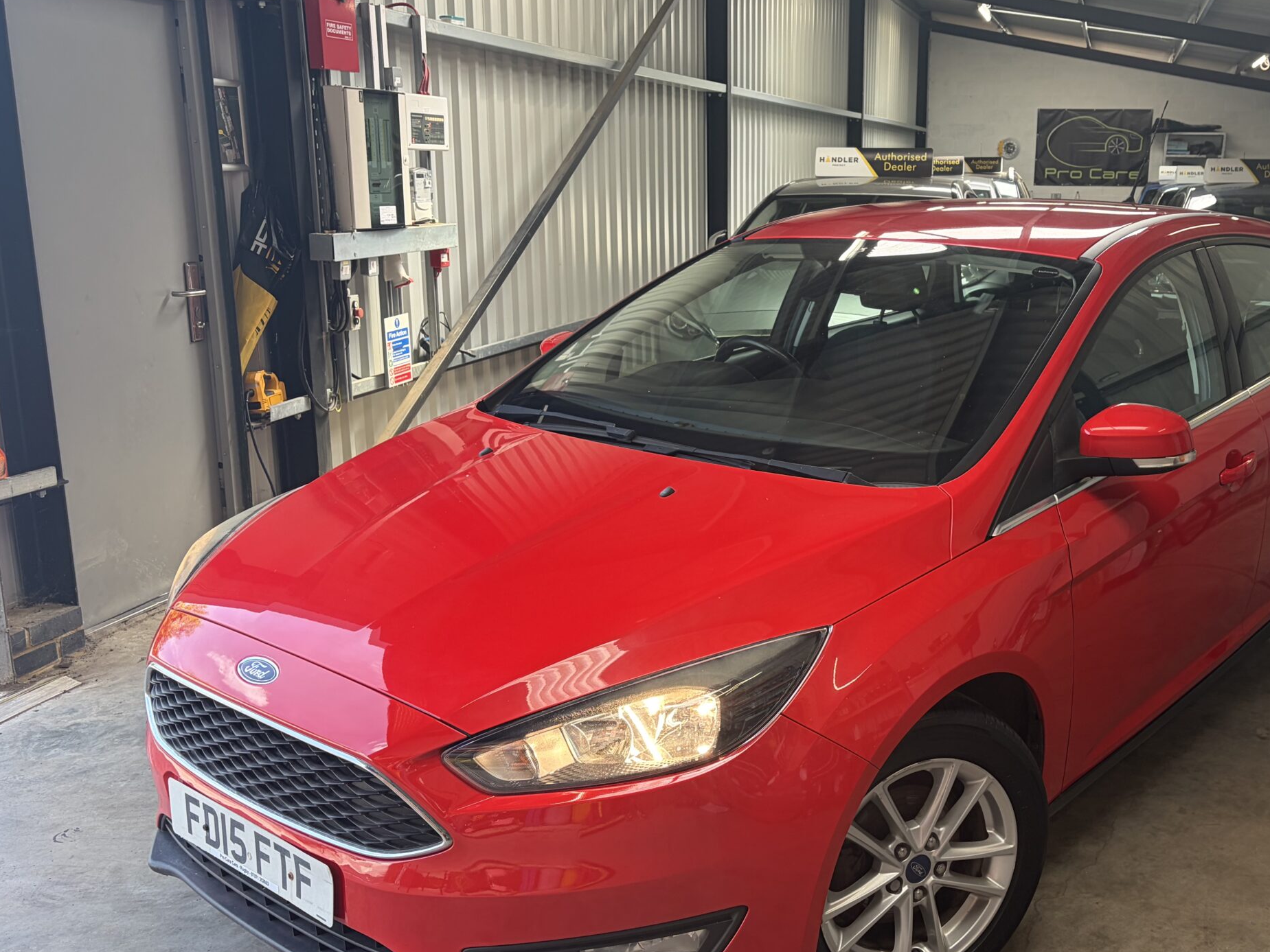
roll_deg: -0.6
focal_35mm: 36
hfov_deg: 50.8
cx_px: 800
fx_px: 1321
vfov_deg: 39.7
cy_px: 497
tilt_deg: -14.4
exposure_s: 1/100
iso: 32
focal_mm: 5.96
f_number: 1.6
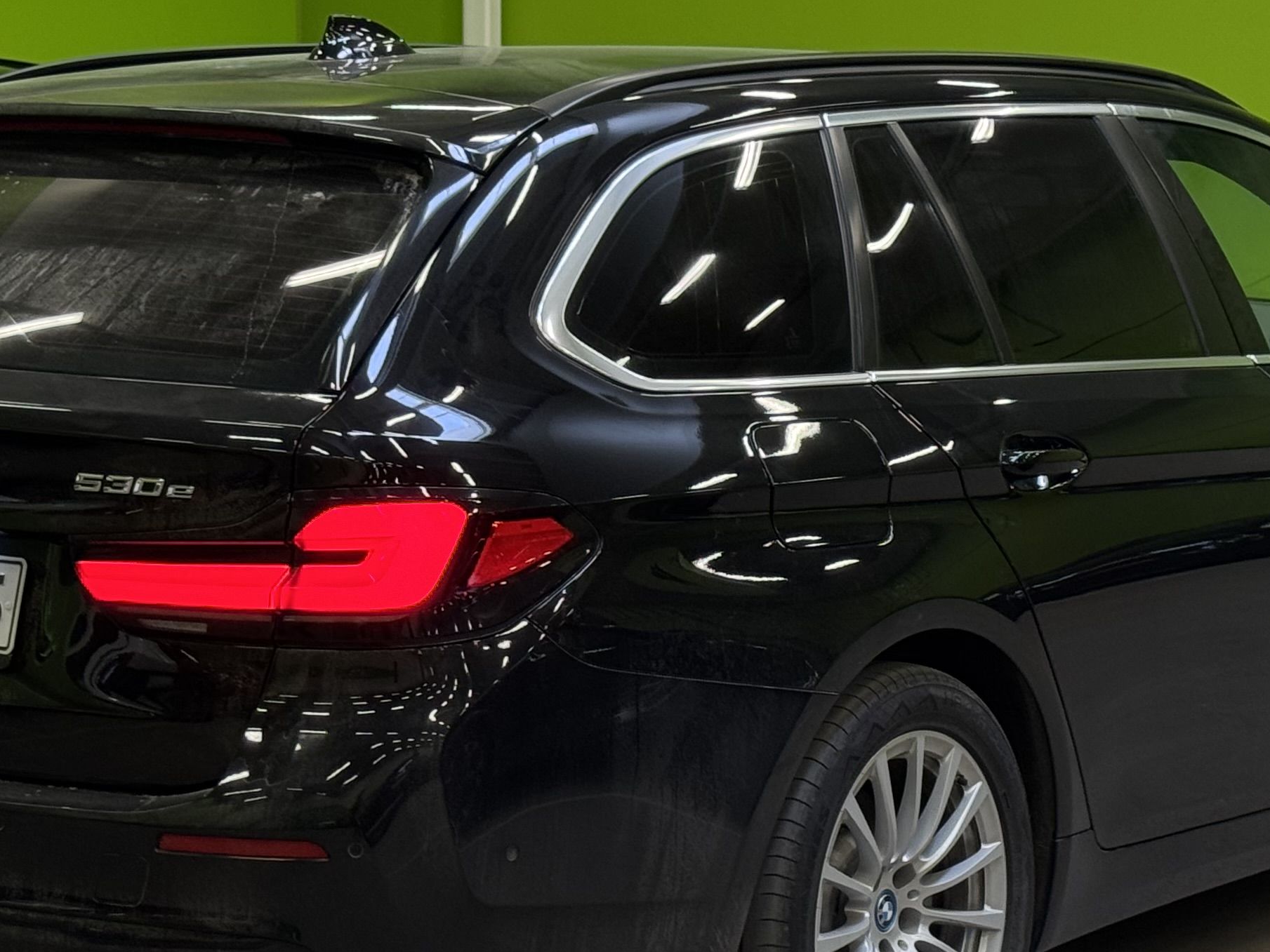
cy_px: 544
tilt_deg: -7.2
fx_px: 3926
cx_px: 707
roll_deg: -0.4
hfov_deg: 18.4
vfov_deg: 13.8
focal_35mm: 107
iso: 125
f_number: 1.78
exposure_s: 1/101
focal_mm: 6.76
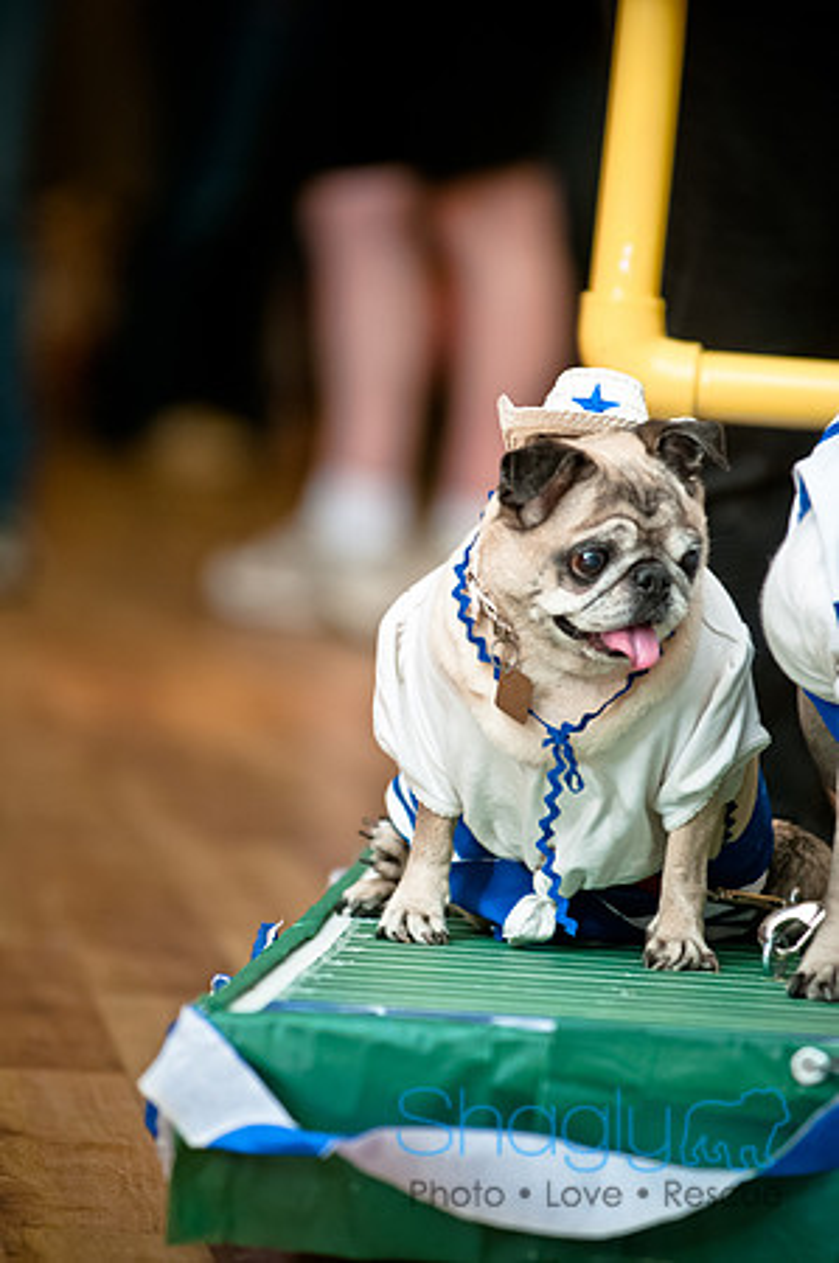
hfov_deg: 4.6
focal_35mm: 300
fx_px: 10511
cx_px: 420
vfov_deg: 6.9
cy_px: 632
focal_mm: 200
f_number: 2.8
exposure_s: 1/200
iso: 200
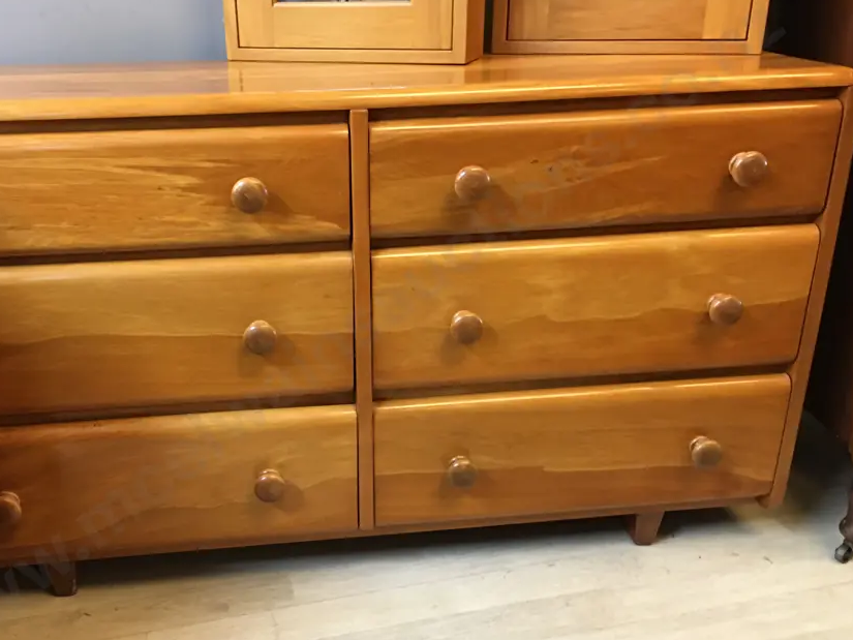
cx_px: 352
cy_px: 335
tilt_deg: -21.5
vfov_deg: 39.7
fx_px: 887
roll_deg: +1.4
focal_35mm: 36
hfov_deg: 51.1
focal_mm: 4.15
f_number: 2.2
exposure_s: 1/10
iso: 80
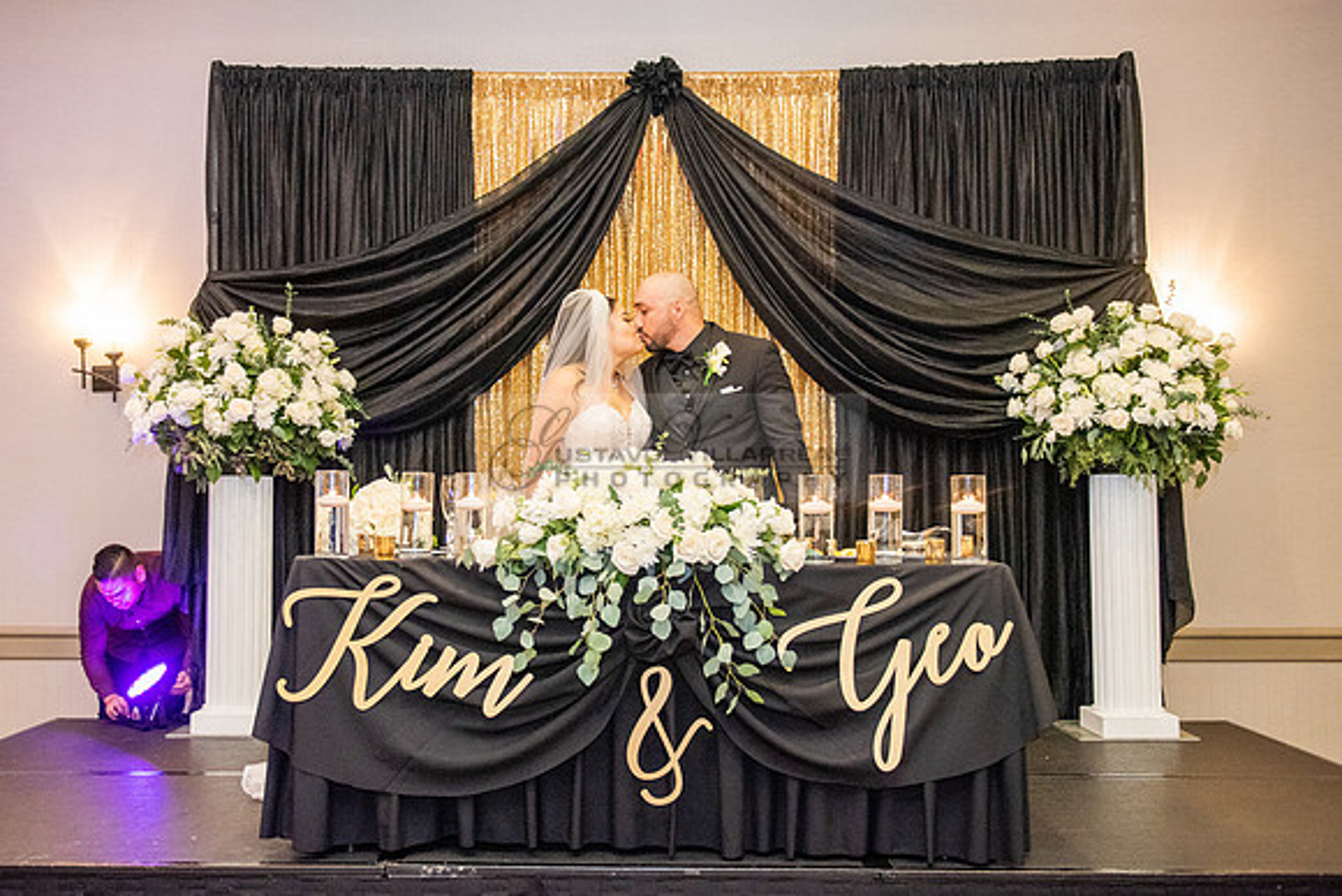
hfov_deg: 48.3
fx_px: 1495
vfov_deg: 33.3
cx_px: 599
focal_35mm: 40
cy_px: 420
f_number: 2.8
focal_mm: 32
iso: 1600
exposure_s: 1/125
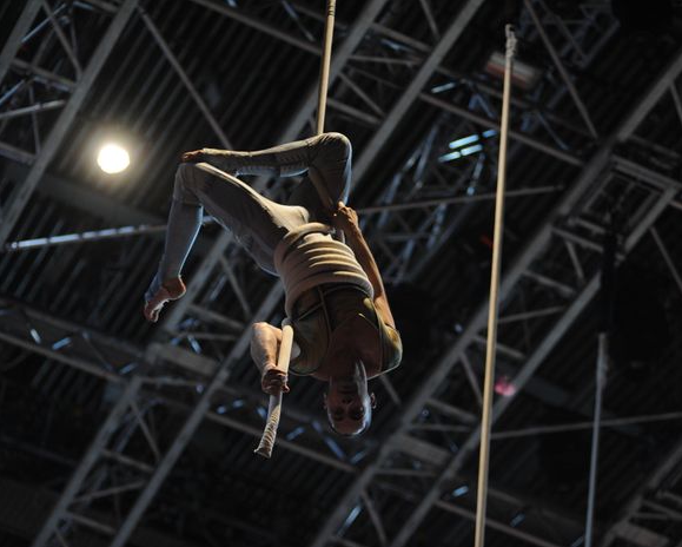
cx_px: 316
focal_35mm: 119
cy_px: 274
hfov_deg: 16.1
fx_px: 2404
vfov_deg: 13.0
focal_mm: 105
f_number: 2.8
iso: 2500
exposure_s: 1/160
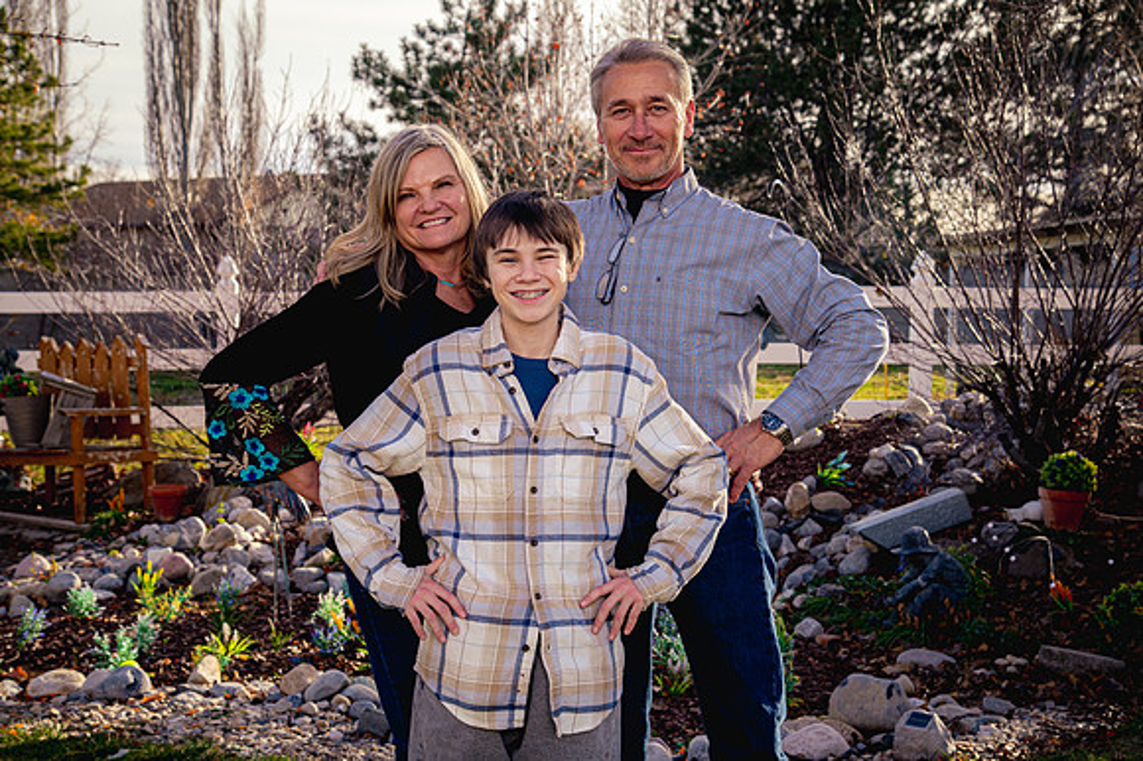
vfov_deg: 21.9
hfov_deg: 32.4
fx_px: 1967
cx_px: 572
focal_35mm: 62
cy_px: 380
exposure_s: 1/320
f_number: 8
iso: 500
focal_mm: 62
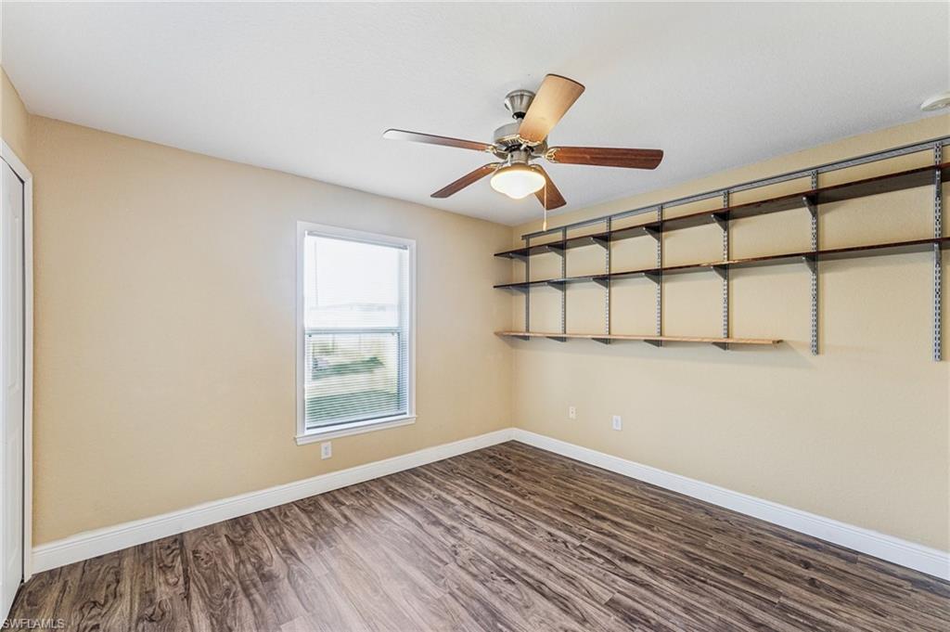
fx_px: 369
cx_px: 475
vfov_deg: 81.1
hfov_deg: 104.3
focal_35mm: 14
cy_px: 316
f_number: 8
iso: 250
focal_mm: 14
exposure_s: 1/5
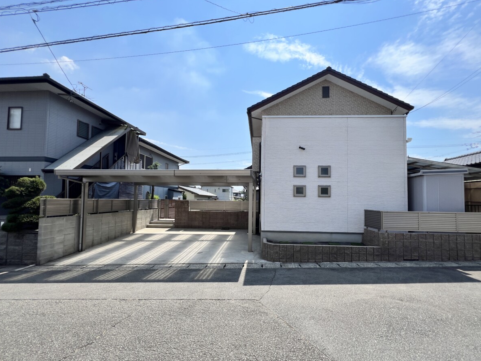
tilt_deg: +2.2
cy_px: 191
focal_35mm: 14
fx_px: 194
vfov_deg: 85.6
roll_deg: -1.5
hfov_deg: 102.1
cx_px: 247
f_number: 1.8
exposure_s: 1/1980
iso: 32
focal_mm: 1.57
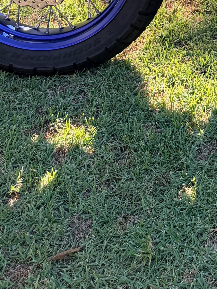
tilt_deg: -19.4
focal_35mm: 97
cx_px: 346
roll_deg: -3.1
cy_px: -188
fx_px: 811
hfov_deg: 14.1
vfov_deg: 17.4
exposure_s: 1/575
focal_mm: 6.76
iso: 100
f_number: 1.78
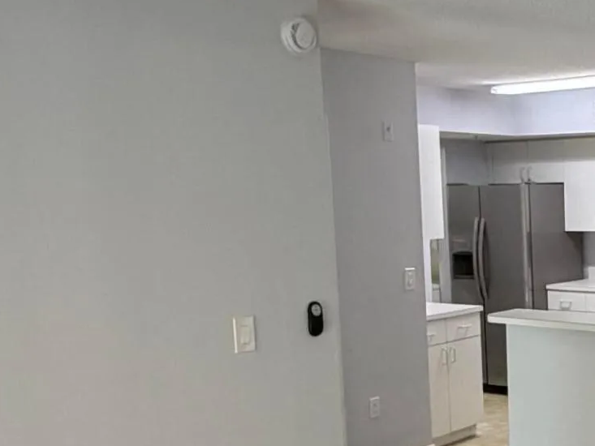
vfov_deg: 26.3
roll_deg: +1.0
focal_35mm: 55
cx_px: 621
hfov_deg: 31.7
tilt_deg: -9.0
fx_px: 946
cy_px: 328
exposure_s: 1/120
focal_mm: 2.22
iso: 320
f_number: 2.2
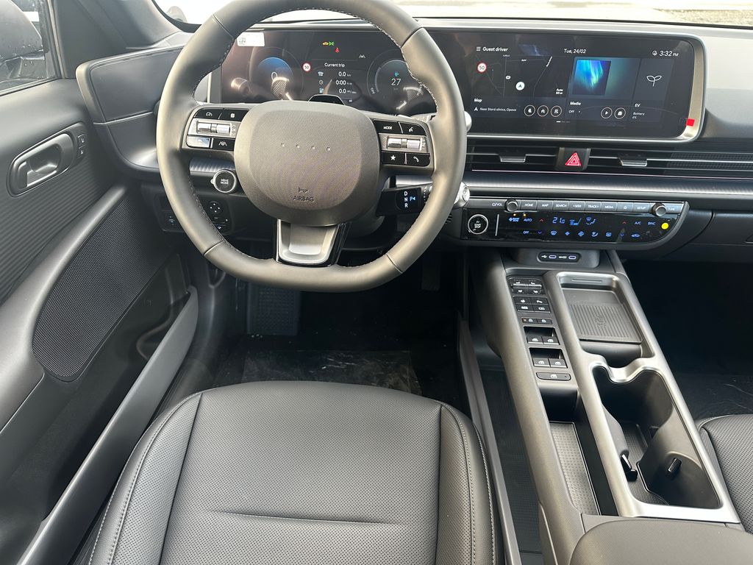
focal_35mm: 24
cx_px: 376
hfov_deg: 71.6
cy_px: 282
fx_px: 522
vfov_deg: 56.8
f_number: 1.78
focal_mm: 6.86
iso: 200
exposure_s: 1/100
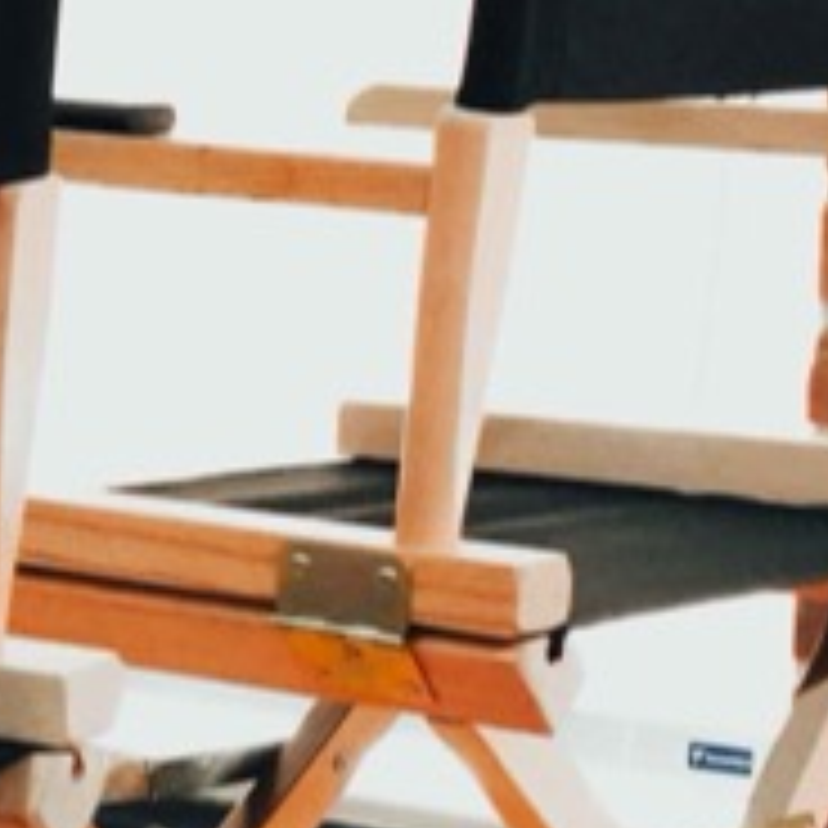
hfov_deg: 8.2
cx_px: -1728
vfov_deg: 9.9
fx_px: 4790
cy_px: 297
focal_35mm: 177
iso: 1600
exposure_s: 1/160
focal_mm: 16
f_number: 3.2
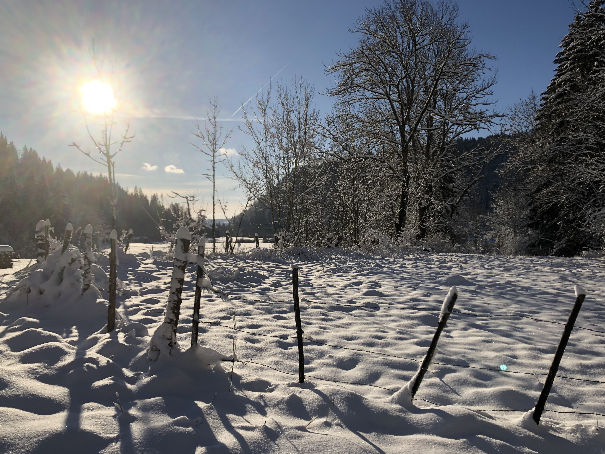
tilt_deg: +0.2
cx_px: 294
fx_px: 507
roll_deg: +0.7
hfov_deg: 61.6
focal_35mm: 29
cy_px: 228
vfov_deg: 48.2
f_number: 1.8
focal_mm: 4
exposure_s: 1/6024
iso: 20
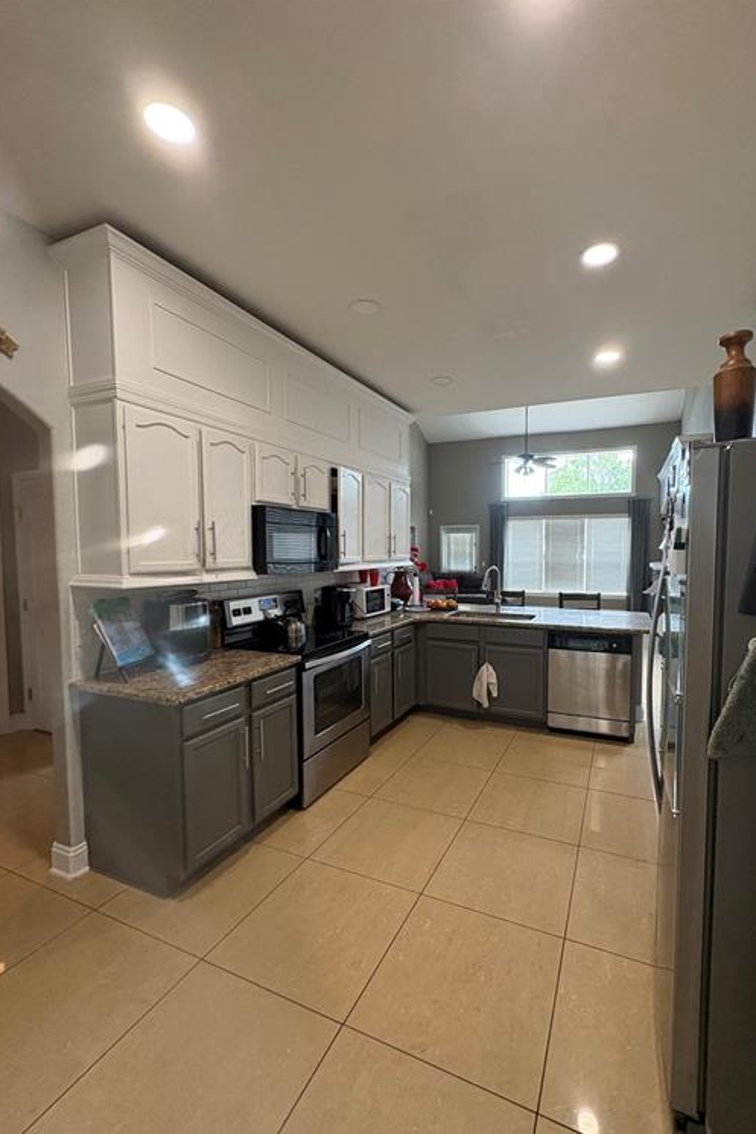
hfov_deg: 76.8
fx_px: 473
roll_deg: -1.5
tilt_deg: -2.3
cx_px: 434
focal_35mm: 15
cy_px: 575
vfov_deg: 100.4
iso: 320
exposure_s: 1/60
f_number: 2.2
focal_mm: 2.22
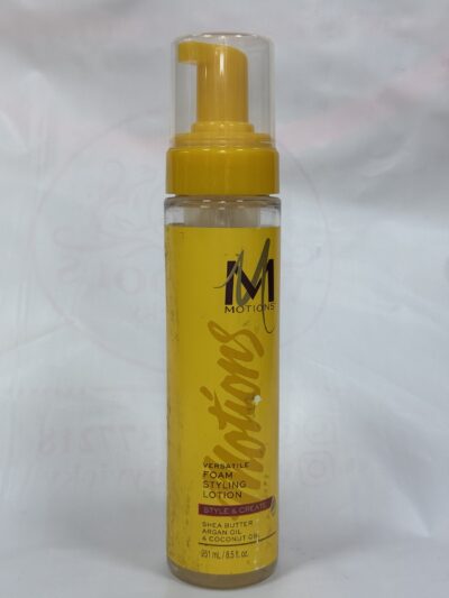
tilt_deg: -10.4
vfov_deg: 39.6
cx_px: 224
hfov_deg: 30.3
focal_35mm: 48
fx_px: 830
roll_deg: -0.5
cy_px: 299
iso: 50
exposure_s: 1/158
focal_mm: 6.76
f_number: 1.78
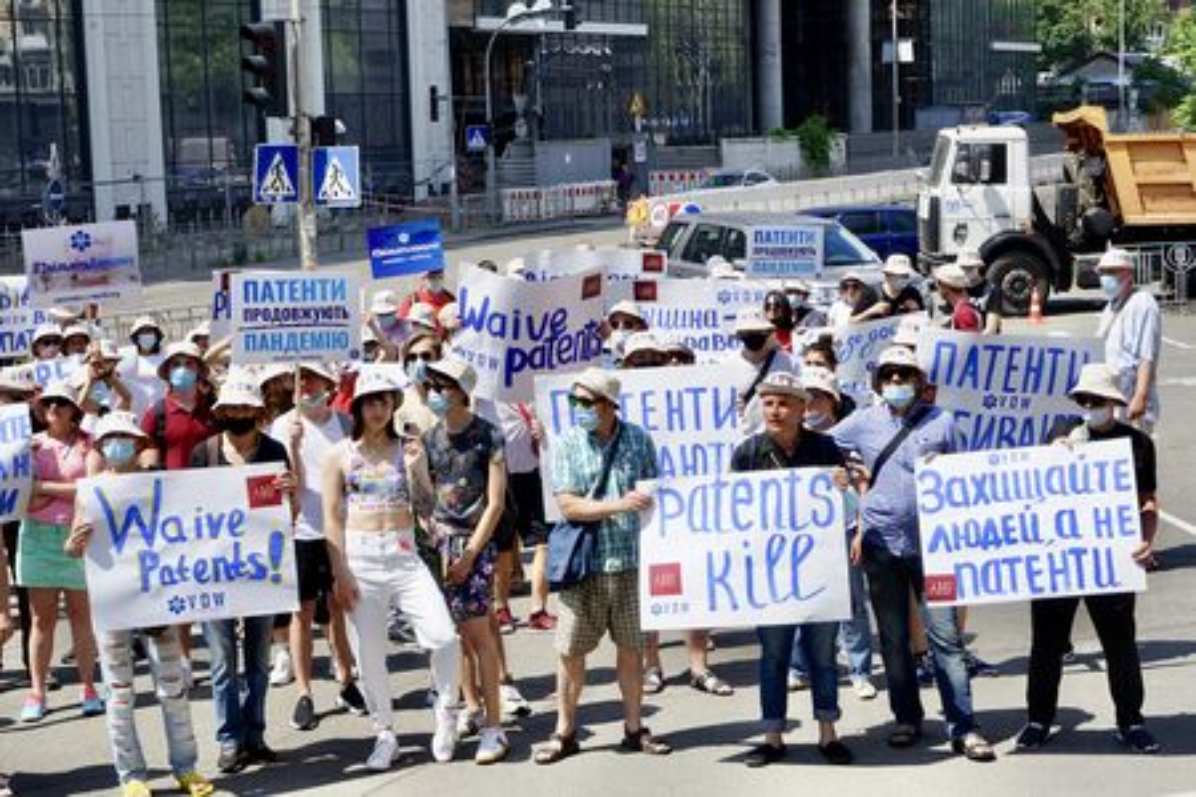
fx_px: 2159
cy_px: 398
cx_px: 598
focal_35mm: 65
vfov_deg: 20.9
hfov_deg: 31.0
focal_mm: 65
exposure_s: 1/100
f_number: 13
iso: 100
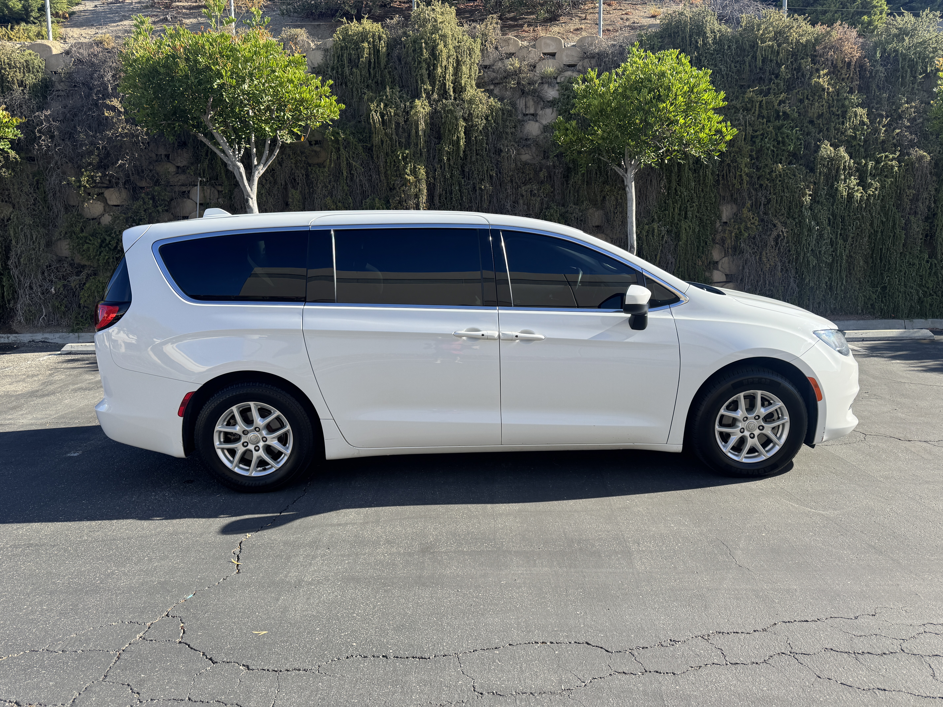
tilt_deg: -9.7
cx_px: 472
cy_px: 354
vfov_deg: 56.8
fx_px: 654
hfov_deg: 71.6
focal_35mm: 24
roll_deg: +0.3
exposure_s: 1/1597
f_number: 1.78
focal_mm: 6.76
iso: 80
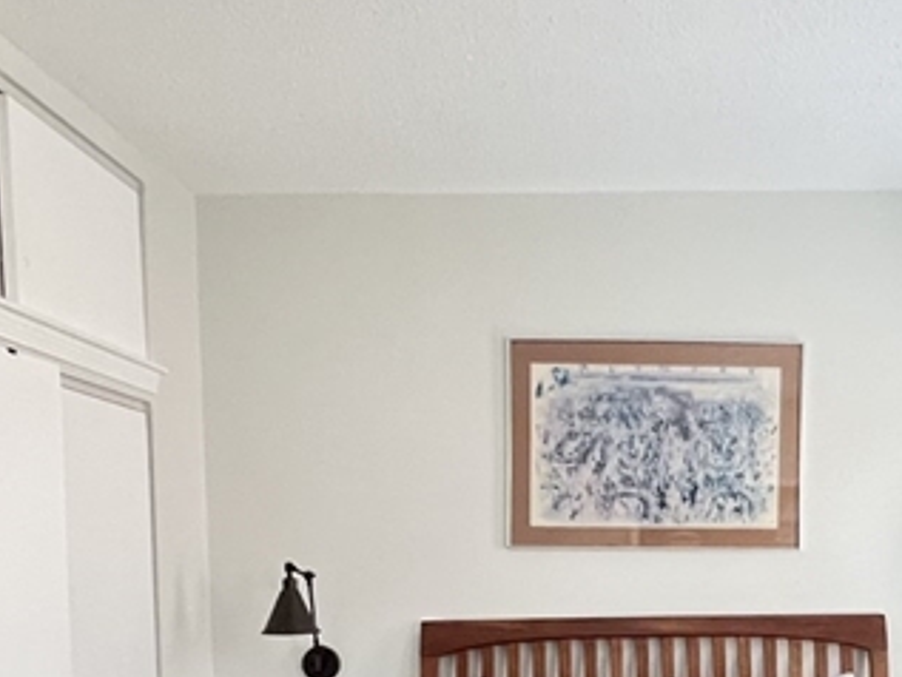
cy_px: 668
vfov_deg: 31.9
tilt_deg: -4.1
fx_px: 1095
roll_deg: +0.1
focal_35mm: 42
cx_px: 643
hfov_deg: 43.7
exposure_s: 1/60
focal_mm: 1.57
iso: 400
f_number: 1.8
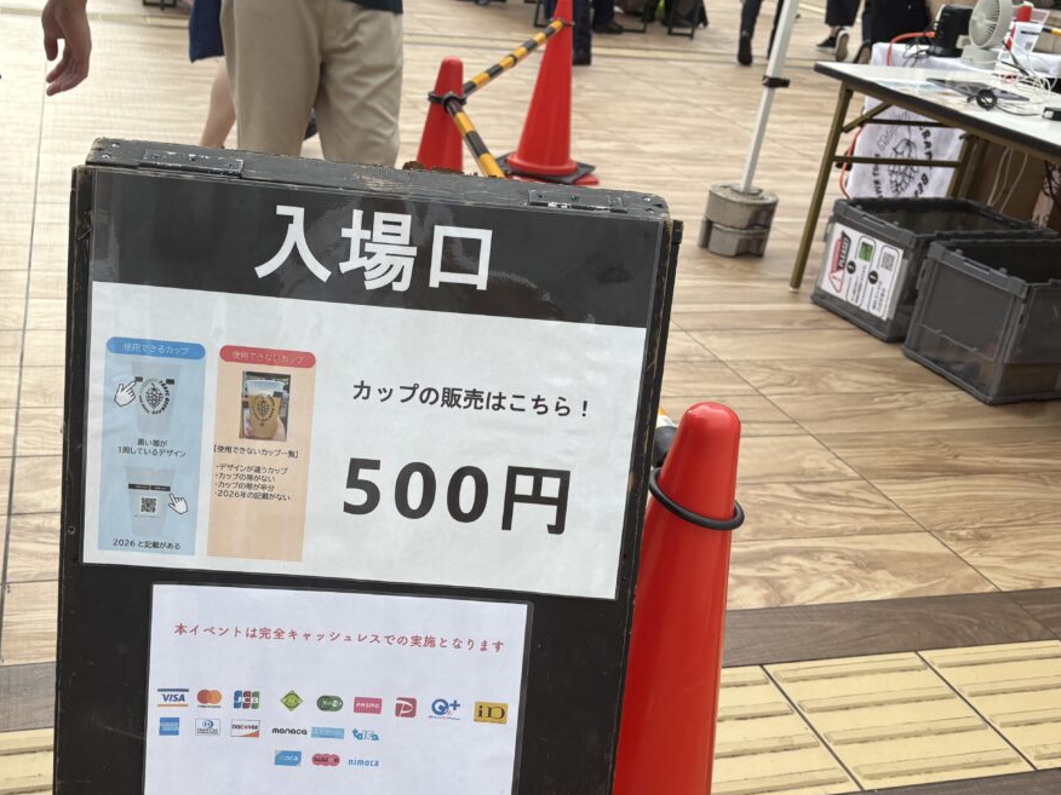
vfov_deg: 37.6
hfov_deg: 48.6
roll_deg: -8.5
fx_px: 1165
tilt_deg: -30.4
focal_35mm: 38
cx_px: 412
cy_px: 454
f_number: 1.6
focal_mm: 5.96
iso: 50
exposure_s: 1/647
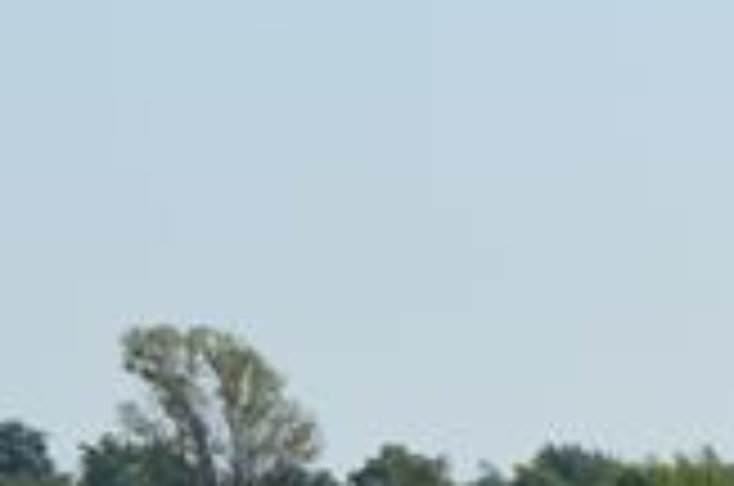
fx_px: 7692
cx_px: 293
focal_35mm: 378
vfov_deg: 3.6
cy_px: 189
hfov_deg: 5.5
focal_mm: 40
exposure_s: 1/320
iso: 100
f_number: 9
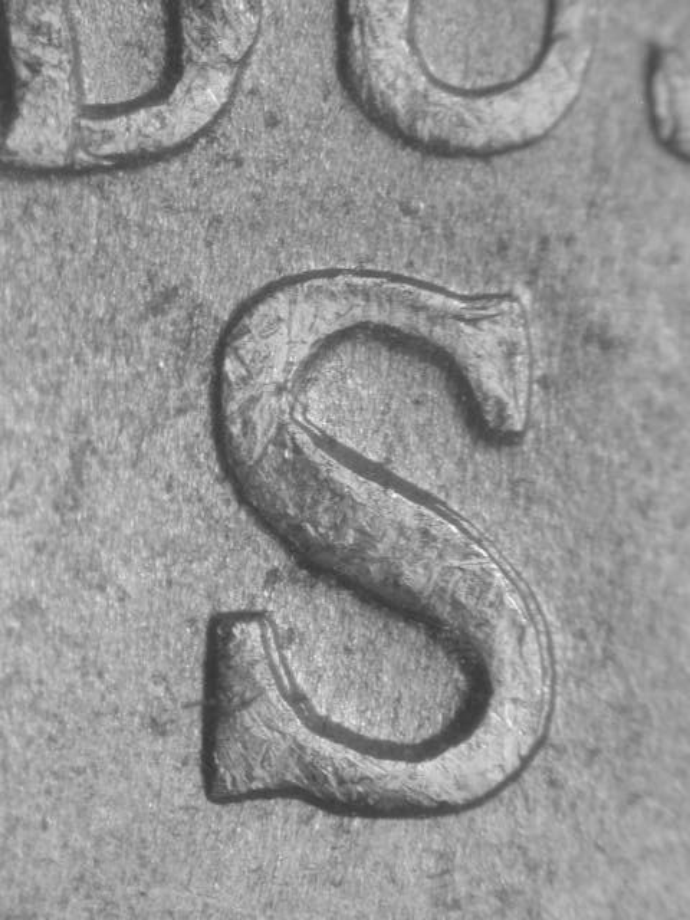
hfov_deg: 9.9
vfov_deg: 13.2
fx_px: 3987
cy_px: 460
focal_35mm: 150
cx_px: 345
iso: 100
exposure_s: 1/10.6
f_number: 5
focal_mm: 31.1
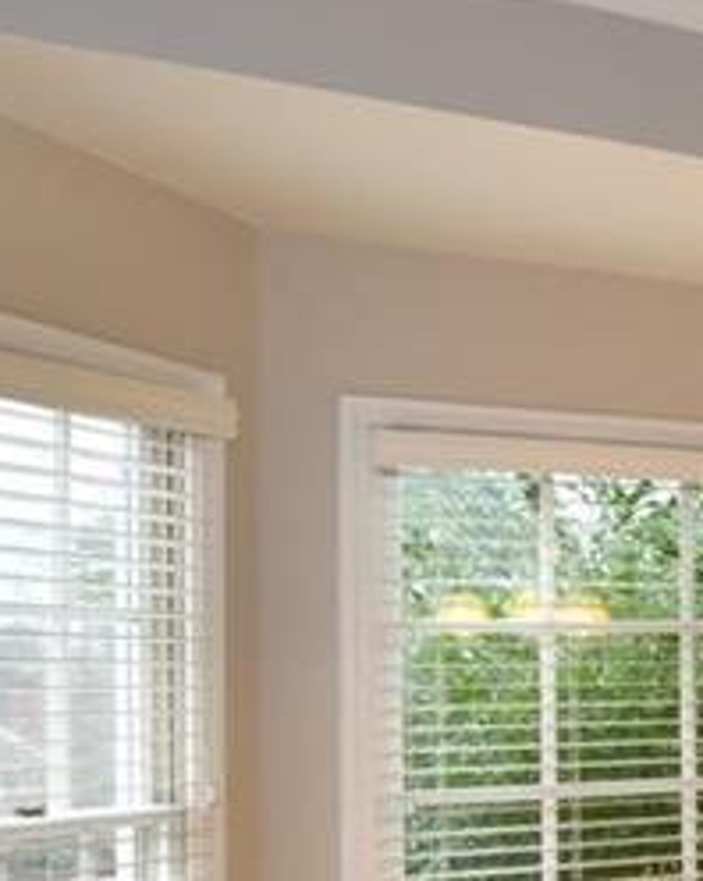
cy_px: 622
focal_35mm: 64
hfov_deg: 15.8
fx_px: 1665
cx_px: 1576
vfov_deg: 29.3
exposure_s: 1/25
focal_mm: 11
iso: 250
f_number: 7.1
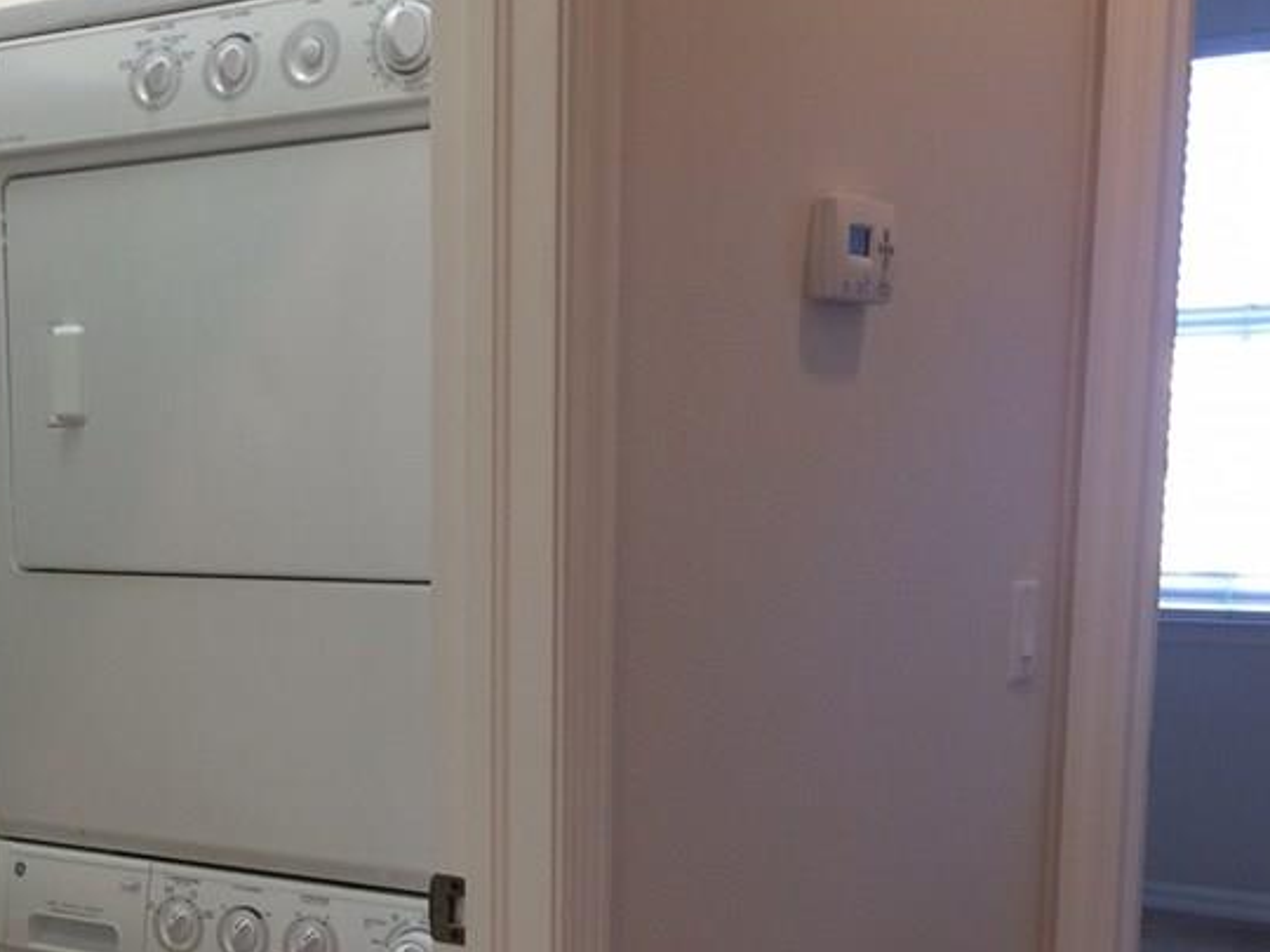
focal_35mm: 55
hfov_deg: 34.2
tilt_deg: -8.8
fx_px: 2018
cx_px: 310
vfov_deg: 26.1
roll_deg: +0.1
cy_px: 769
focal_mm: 4.15
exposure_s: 1/30
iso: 40
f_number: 2.2
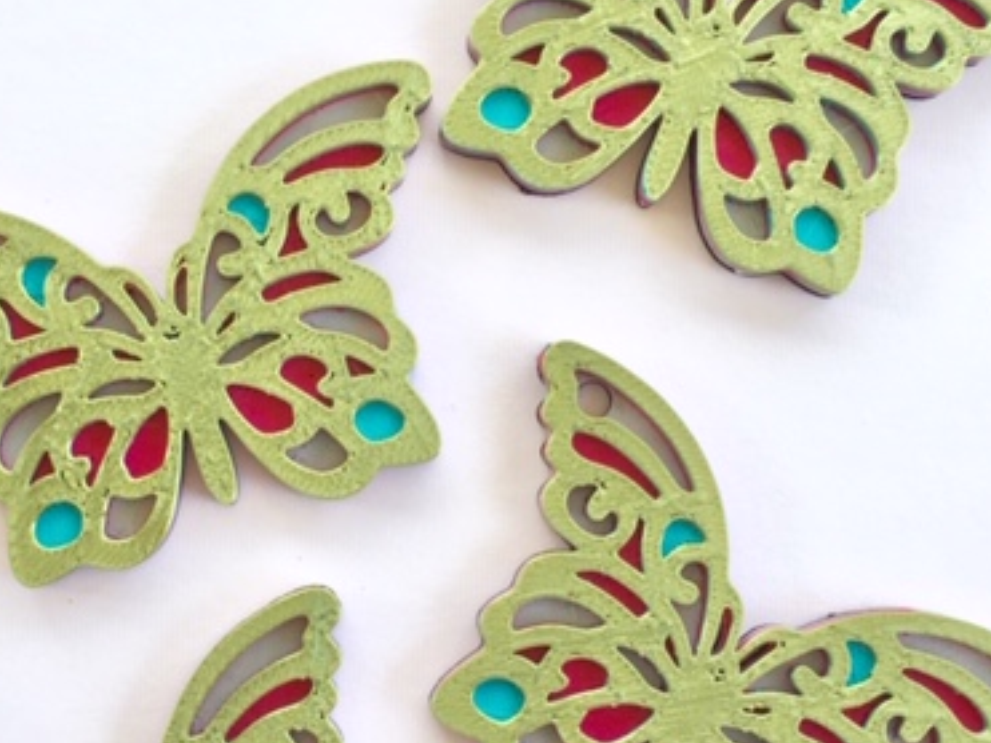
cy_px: 489
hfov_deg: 38.0
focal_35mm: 50
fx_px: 1431
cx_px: 387
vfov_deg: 28.9
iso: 32
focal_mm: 4.15
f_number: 2.2
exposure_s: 1/120
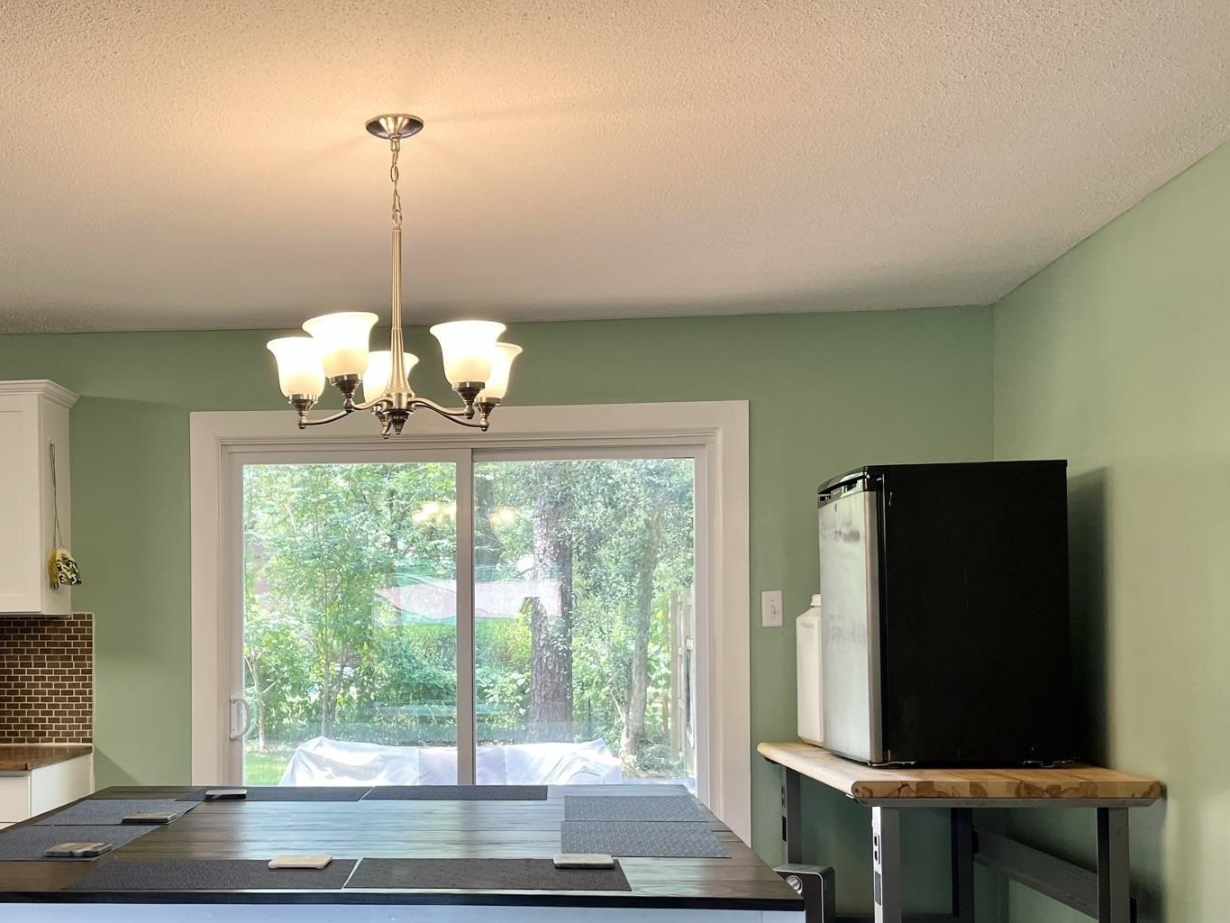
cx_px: 369
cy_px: 629
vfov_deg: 36.4
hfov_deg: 46.8
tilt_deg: +0.5
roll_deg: +0.6
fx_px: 1386
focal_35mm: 39
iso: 64
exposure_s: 1/60
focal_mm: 5.1
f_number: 1.6
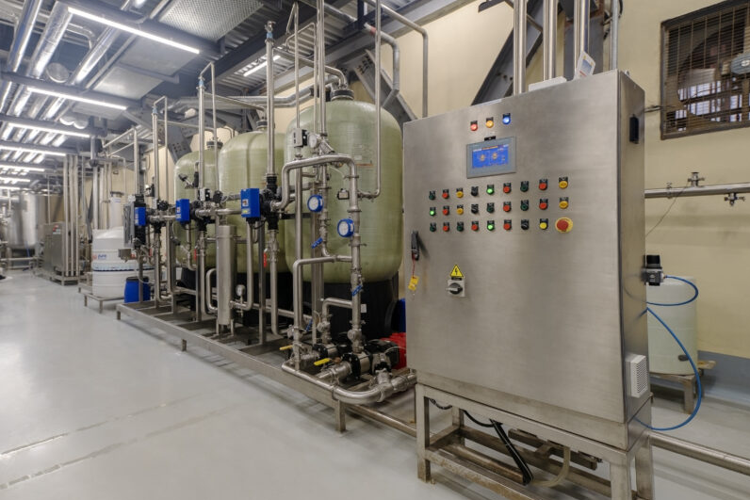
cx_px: 317
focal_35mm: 18
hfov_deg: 89.3
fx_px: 375
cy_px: 254
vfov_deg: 67.4
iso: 400
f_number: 2.8
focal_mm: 14
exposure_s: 1/80
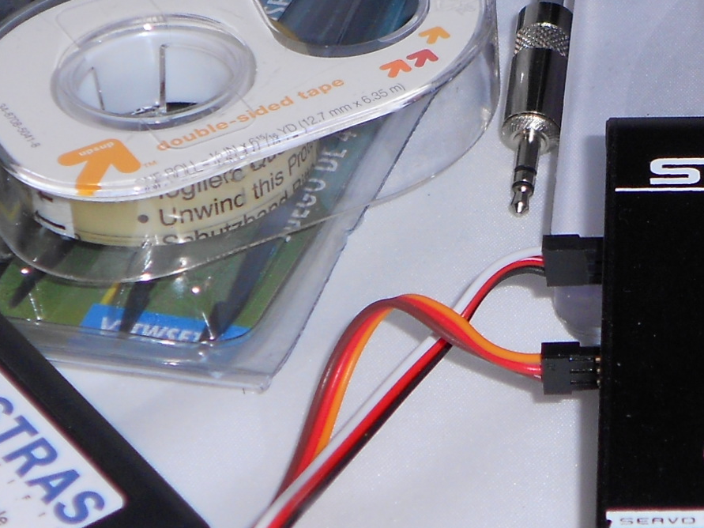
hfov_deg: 12.0
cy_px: 93
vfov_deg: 9.1
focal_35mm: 163
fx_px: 3315
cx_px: 627
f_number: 4.9
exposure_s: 1/60
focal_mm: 10
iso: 80
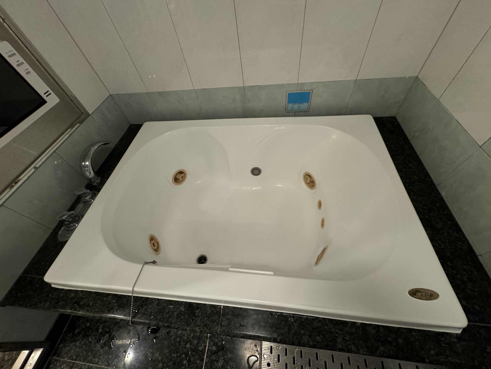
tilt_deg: -51.2
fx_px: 199
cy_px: 184
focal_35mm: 14
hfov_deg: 102.1
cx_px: 246
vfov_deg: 85.7
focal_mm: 2.22
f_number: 2.2
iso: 400
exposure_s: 1/50
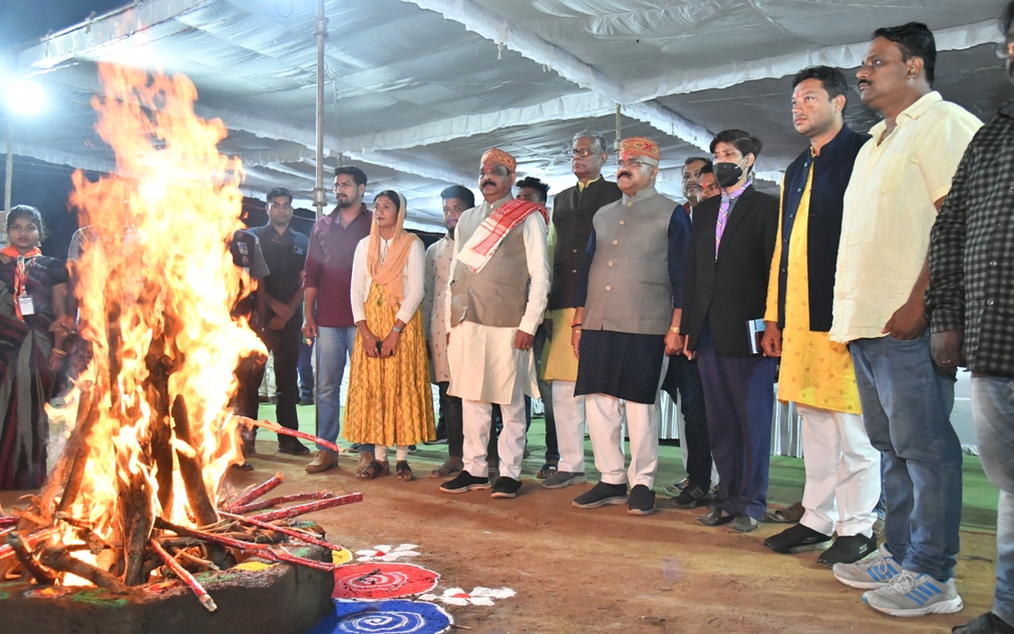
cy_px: 327
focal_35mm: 32
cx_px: 511
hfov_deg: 59.7
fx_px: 884
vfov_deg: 39.4
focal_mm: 31
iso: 6400
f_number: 5
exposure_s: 1/200
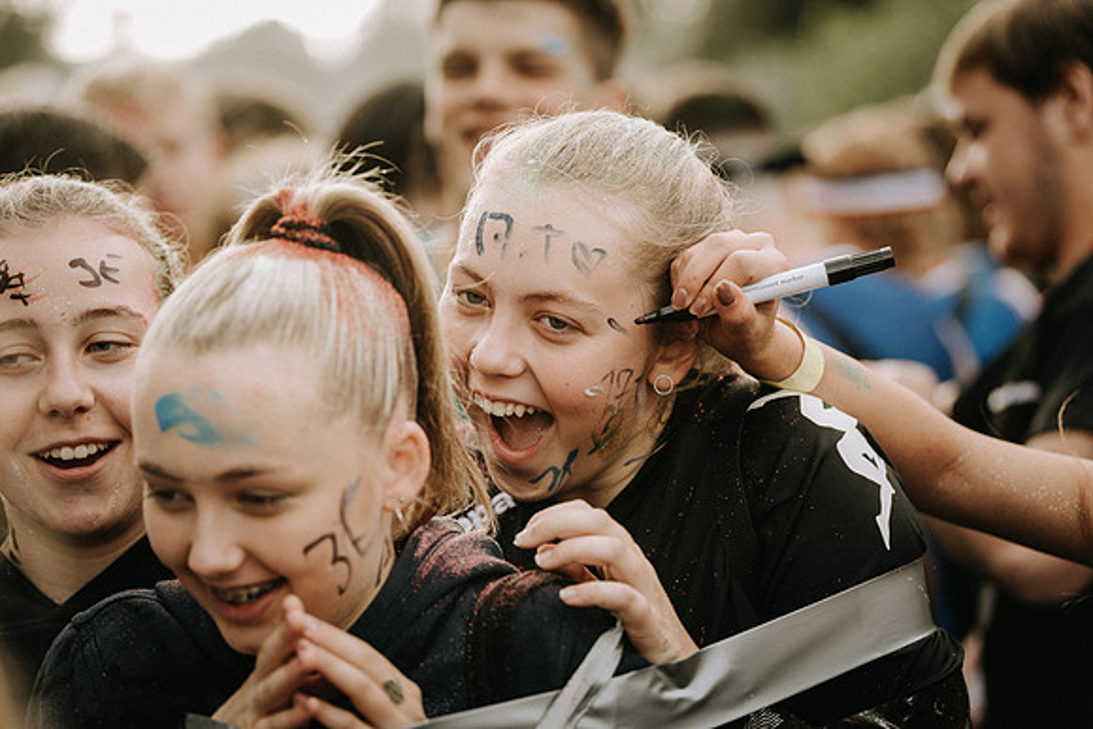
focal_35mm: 112
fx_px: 3401
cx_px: 546
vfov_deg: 12.2
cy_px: 364
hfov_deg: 18.3
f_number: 2.8
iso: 200
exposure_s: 1/400
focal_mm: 112
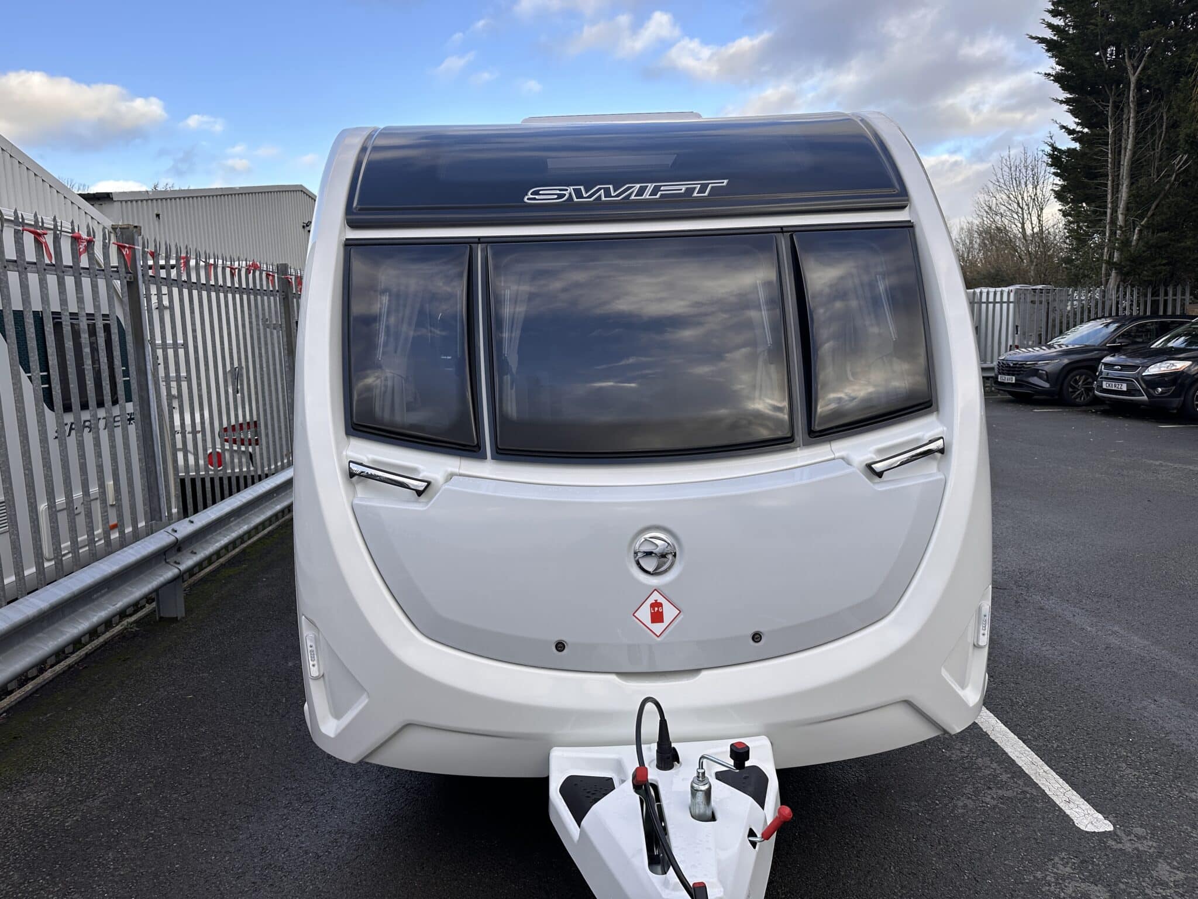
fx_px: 831
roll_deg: +0.8
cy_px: 450
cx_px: 599
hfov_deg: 71.6
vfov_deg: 56.8
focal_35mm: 24
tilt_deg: -5.5
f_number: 1.78
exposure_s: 1/676
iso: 80
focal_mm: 6.86
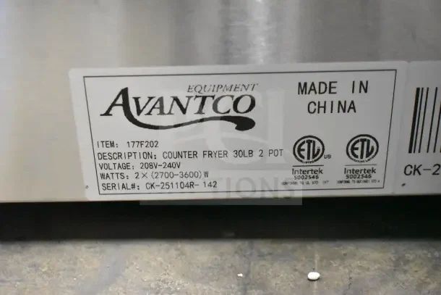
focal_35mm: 51
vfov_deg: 26.5
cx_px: 220
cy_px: 148
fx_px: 625
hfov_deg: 38.9
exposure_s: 1/50
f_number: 4.5
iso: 16000
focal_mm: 34
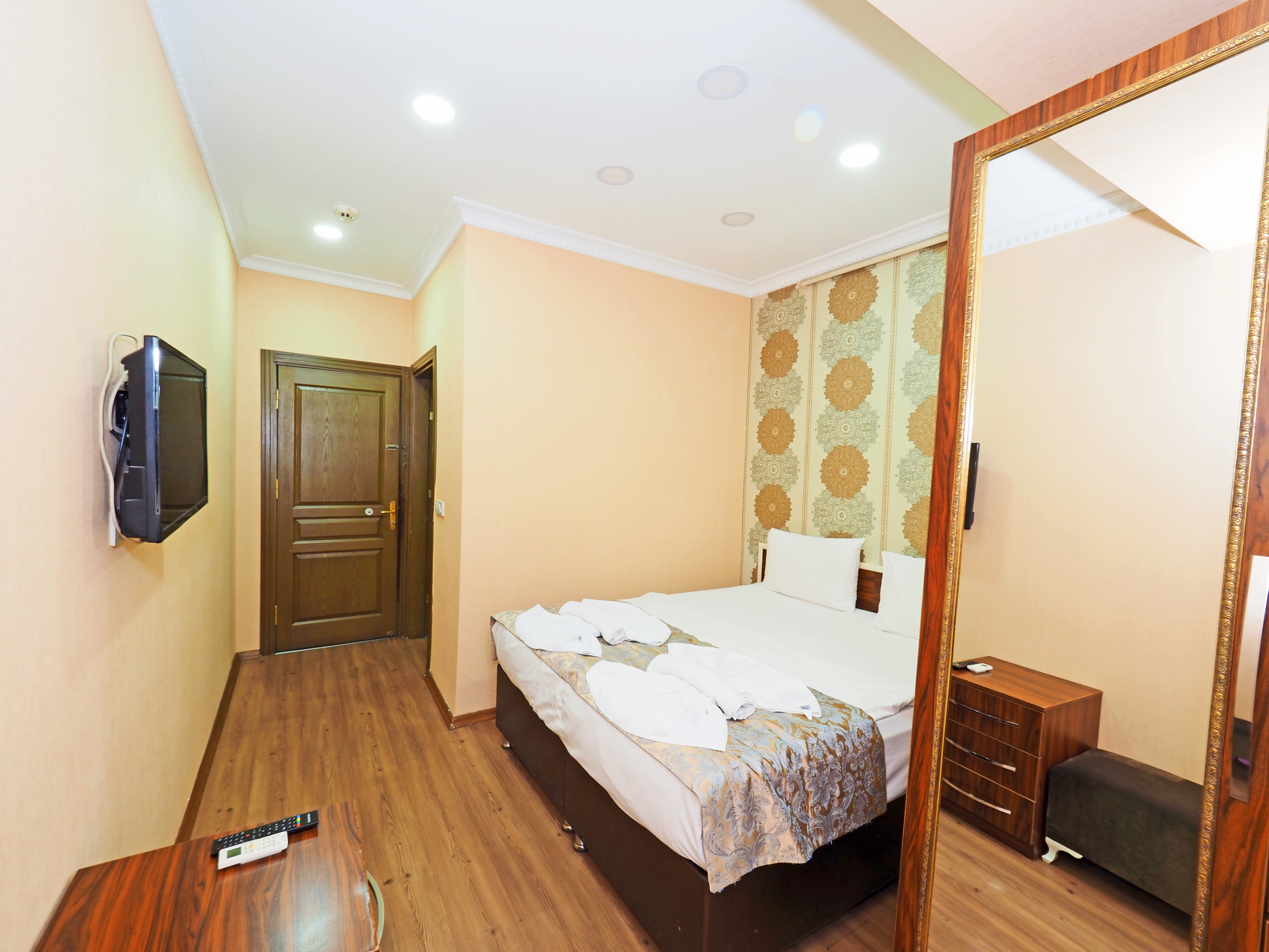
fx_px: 513
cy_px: 476
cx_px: 634
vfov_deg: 85.7
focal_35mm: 14
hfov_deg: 102.1
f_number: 8
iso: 200
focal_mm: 7
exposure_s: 1/2.5
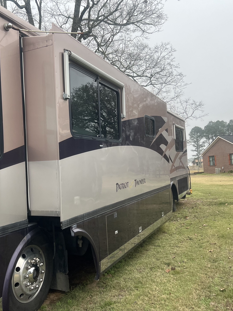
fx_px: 314
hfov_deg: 40.2
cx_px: 76
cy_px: 155
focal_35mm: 35
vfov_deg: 52.6
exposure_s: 1/753
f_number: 1.5
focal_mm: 5.7
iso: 50
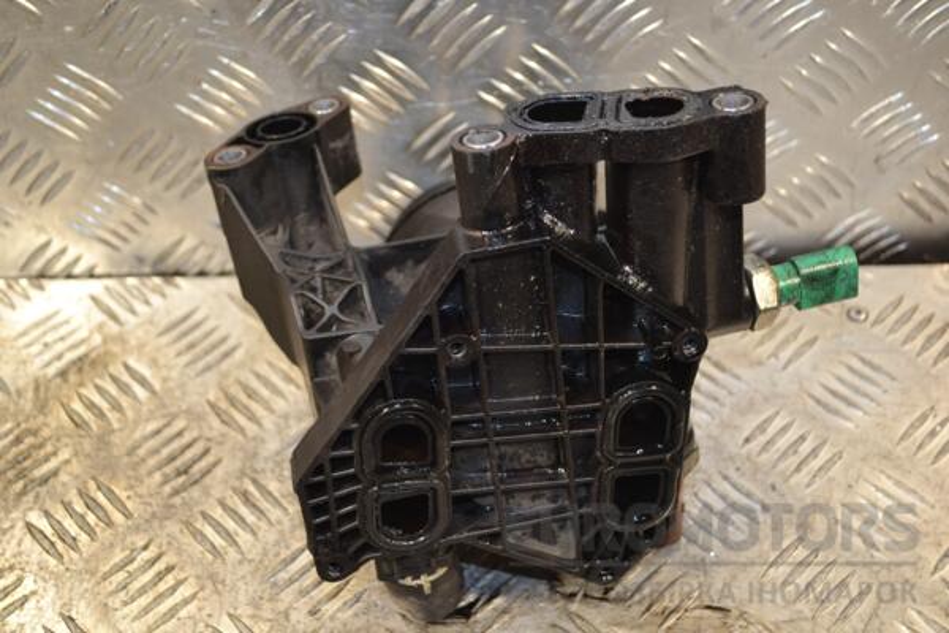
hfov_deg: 41.1
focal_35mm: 48
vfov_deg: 28.1
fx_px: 1265
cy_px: 316
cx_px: 474
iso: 400
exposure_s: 1/60
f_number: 4.8
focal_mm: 32
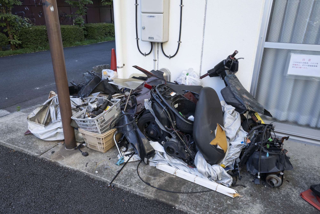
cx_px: 160
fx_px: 240
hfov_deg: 67.4
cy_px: 107
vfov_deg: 47.9
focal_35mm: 27
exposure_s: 1/200
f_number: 10
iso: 500
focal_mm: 27
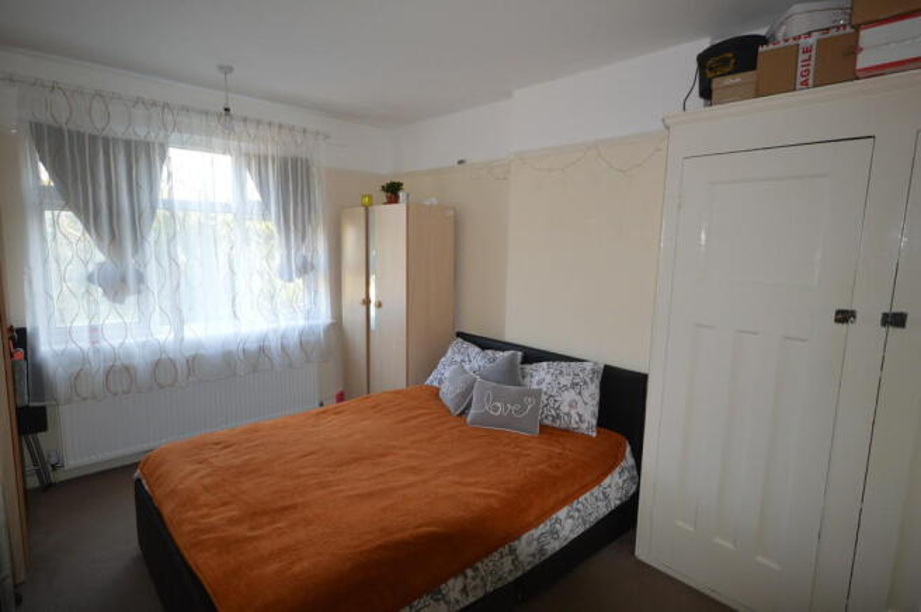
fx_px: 460
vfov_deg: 67.3
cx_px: 460
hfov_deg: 90.1
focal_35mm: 18
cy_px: 306
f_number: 4.5
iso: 450
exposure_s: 1/60
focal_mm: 12
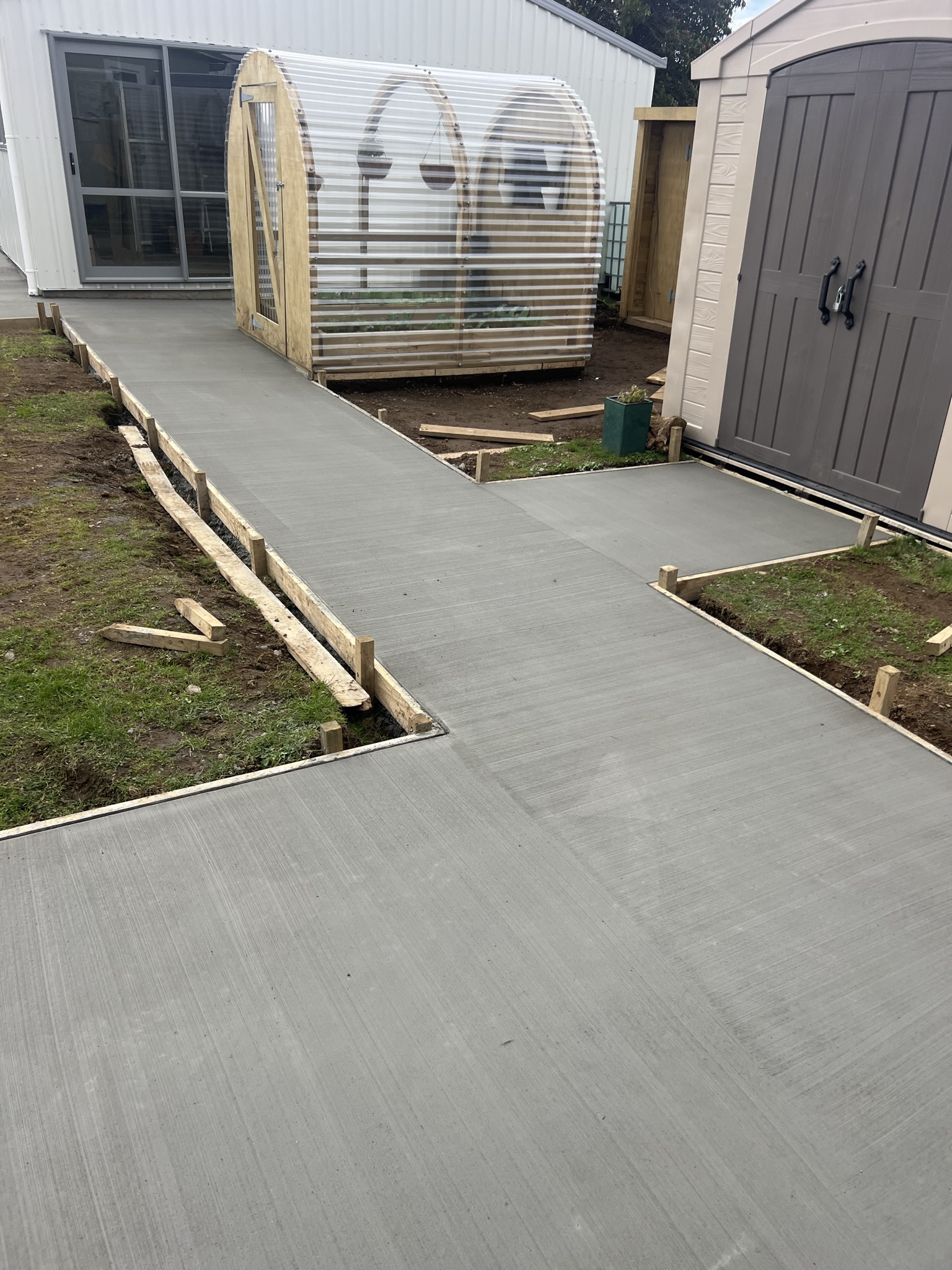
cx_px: 476
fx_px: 953
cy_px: 635
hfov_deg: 53.1
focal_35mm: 26
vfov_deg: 67.3
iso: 50
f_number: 1.5
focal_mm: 5.7
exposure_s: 1/873
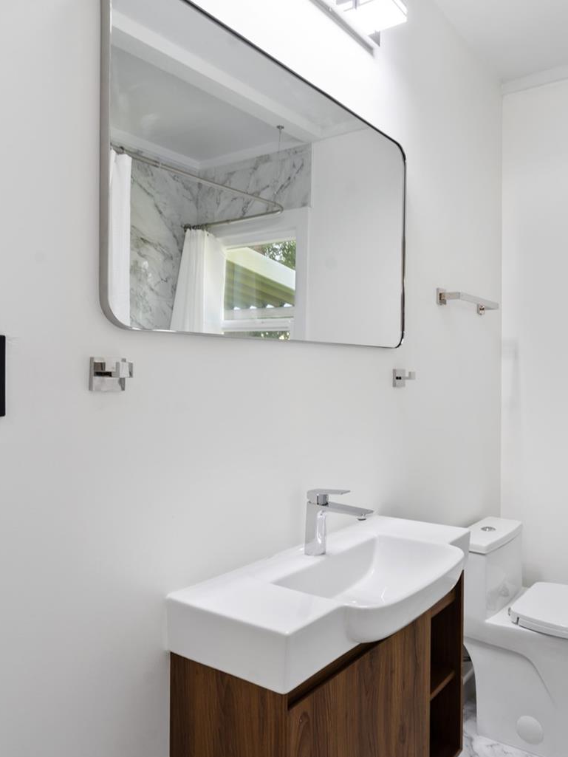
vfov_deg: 71.6
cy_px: 382
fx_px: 525
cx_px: 420
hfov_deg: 54.4
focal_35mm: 24
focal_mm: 16
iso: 100
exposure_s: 1/8
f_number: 8
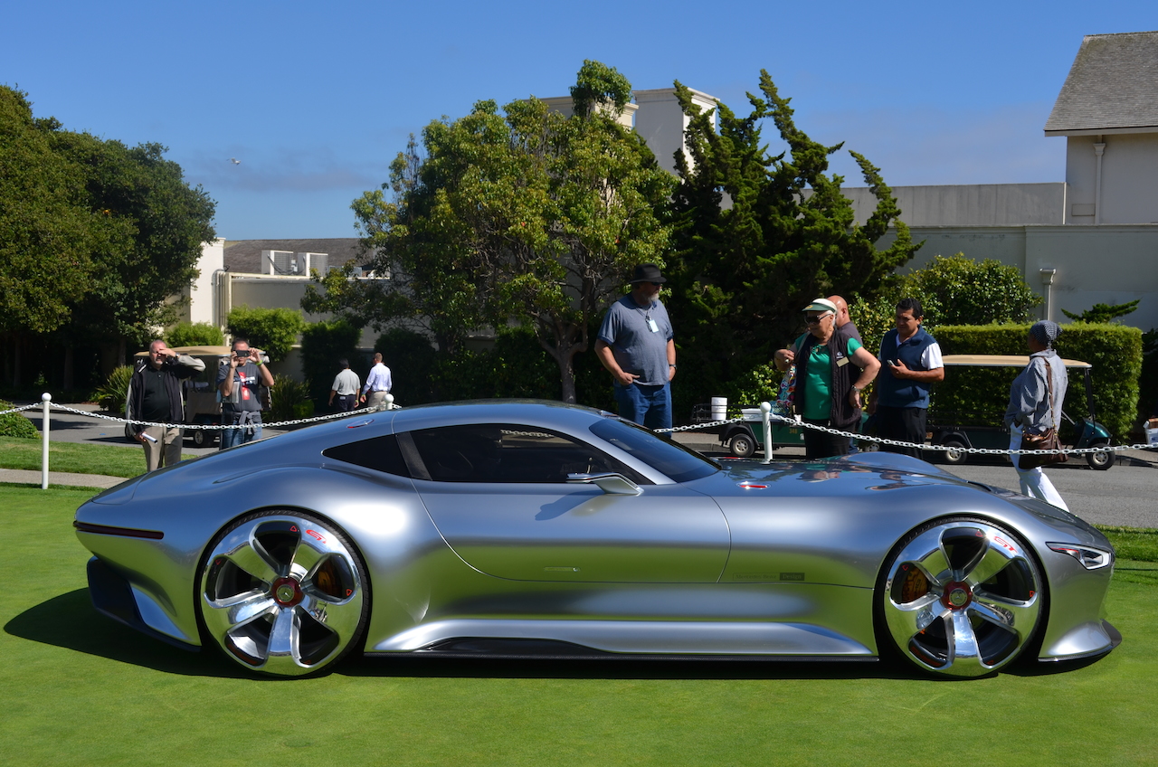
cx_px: 579
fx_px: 1348
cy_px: 384
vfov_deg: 31.8
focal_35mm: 42
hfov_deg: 46.5
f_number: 9
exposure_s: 1/320
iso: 100
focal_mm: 28
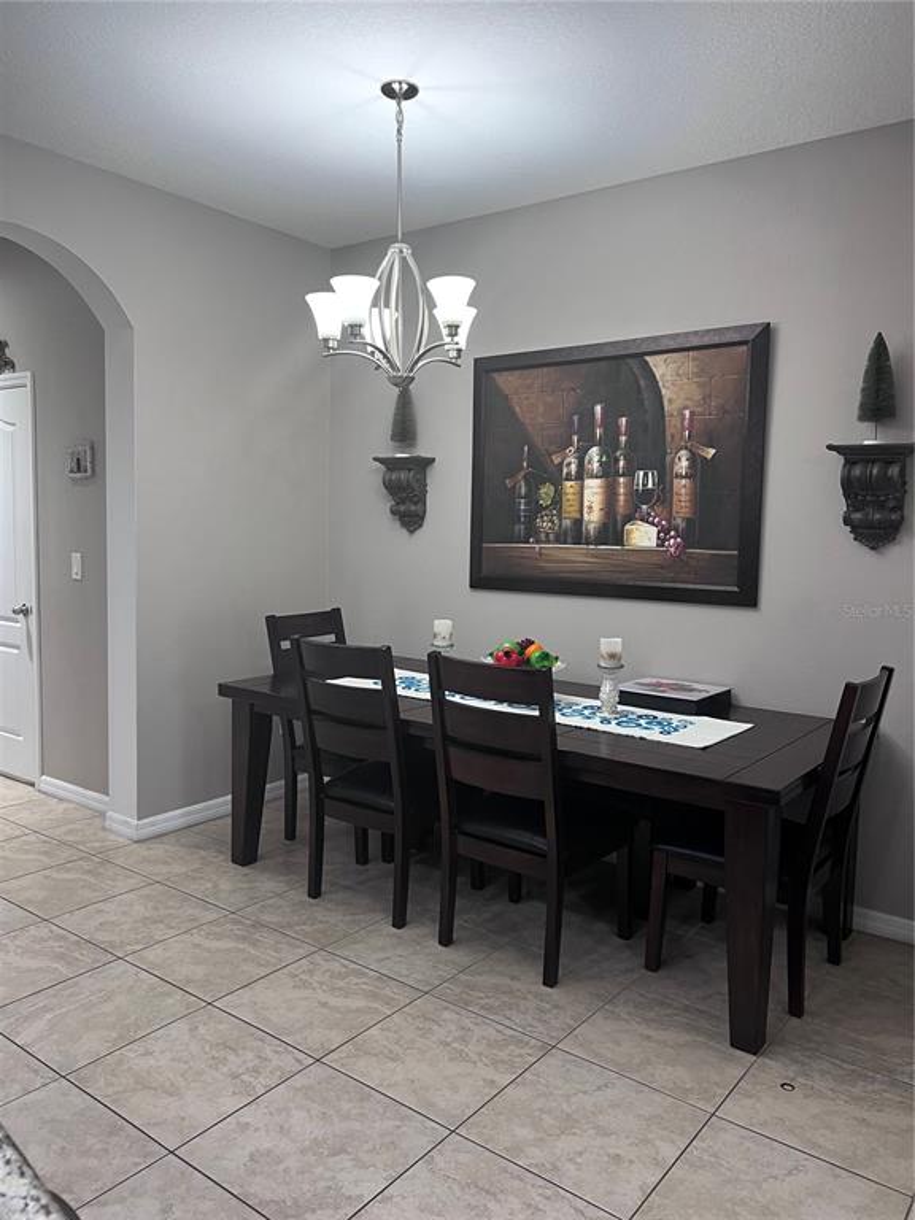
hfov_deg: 53.1
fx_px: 916
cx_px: 458
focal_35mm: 26
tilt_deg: -4.7
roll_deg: -1.2
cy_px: 610
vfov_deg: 67.3
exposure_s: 1/60
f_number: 1.5
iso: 125
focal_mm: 5.7
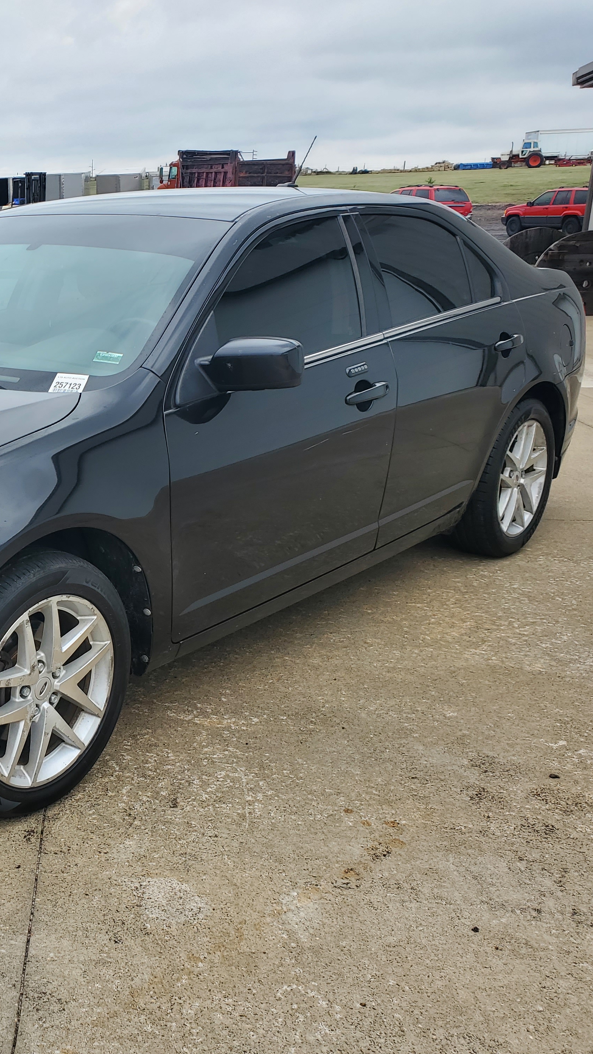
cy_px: 525
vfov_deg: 52.8
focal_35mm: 38
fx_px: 1062
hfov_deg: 29.3
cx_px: 9
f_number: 2.4
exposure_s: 1/325
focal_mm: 4.3
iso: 50
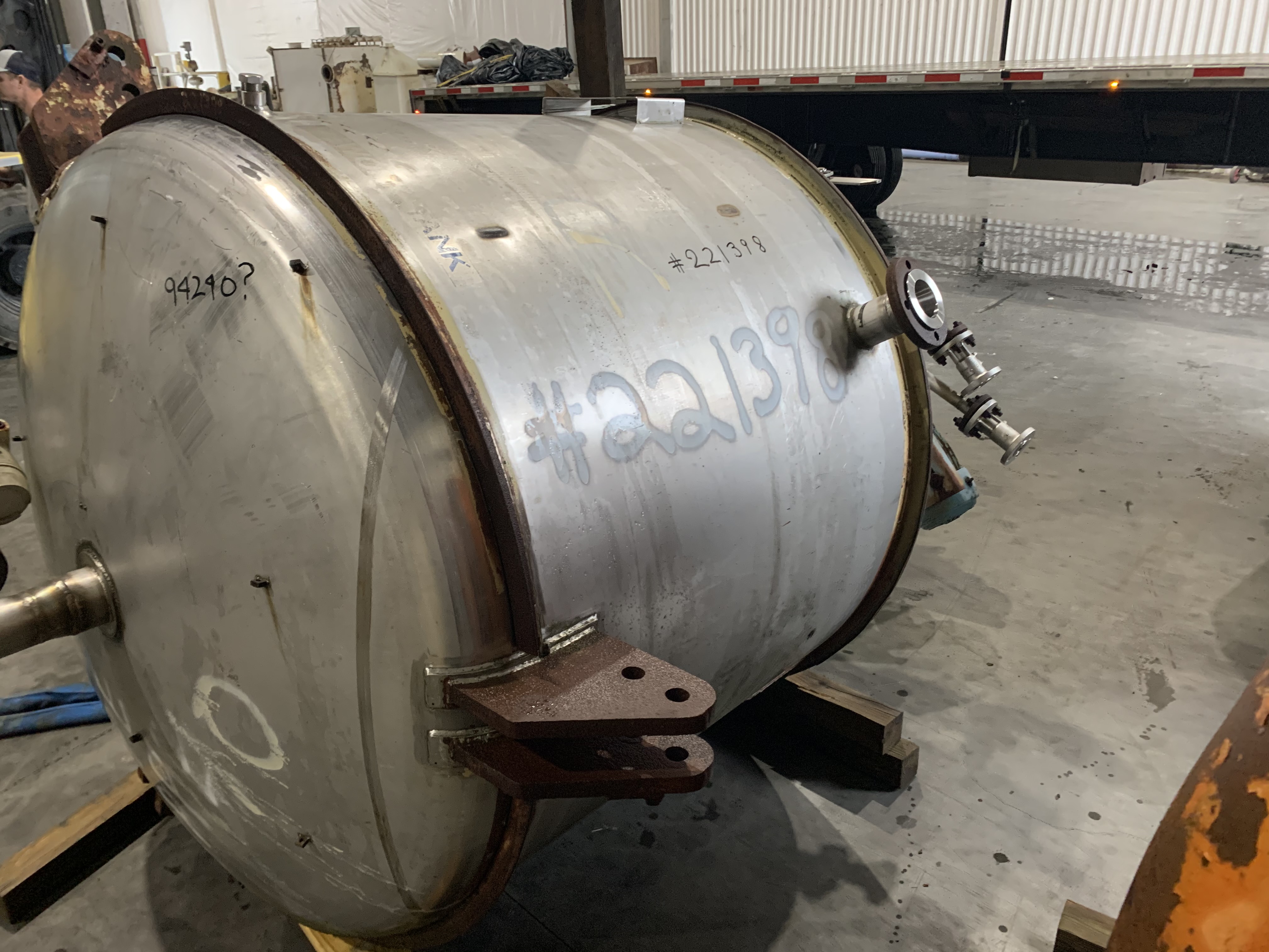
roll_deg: +3.2
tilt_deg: -23.4
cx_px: 634
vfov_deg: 53.1
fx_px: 953
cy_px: 476
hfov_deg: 67.3
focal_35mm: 26
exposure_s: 1/60
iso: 200
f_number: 1.8
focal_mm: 4.25
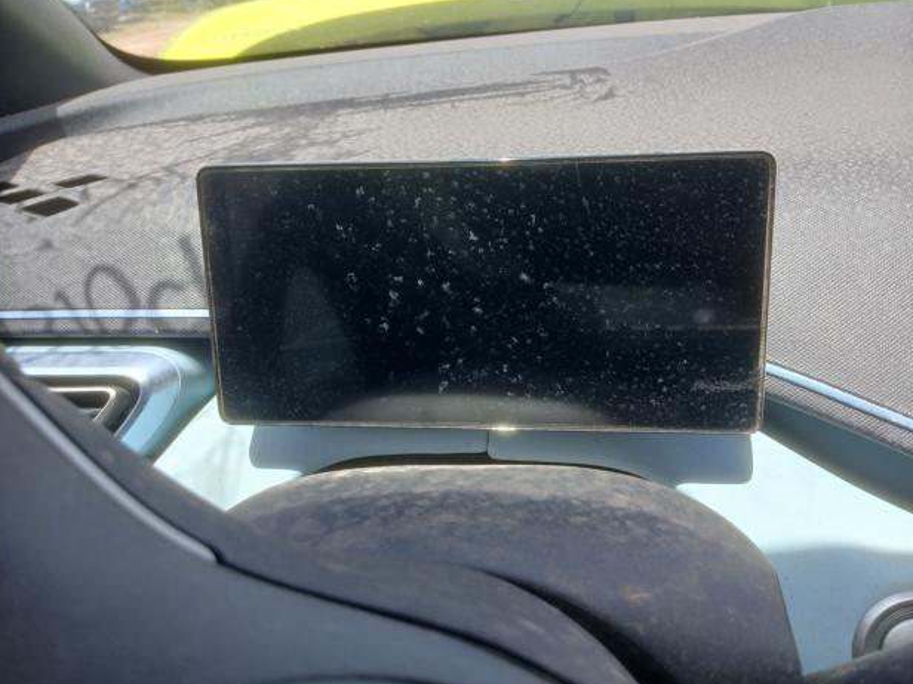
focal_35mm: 27
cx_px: 462
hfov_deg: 65.3
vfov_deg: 51.4
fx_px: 712
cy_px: 348
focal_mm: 3.98
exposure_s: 1/154
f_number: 1.8
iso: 20
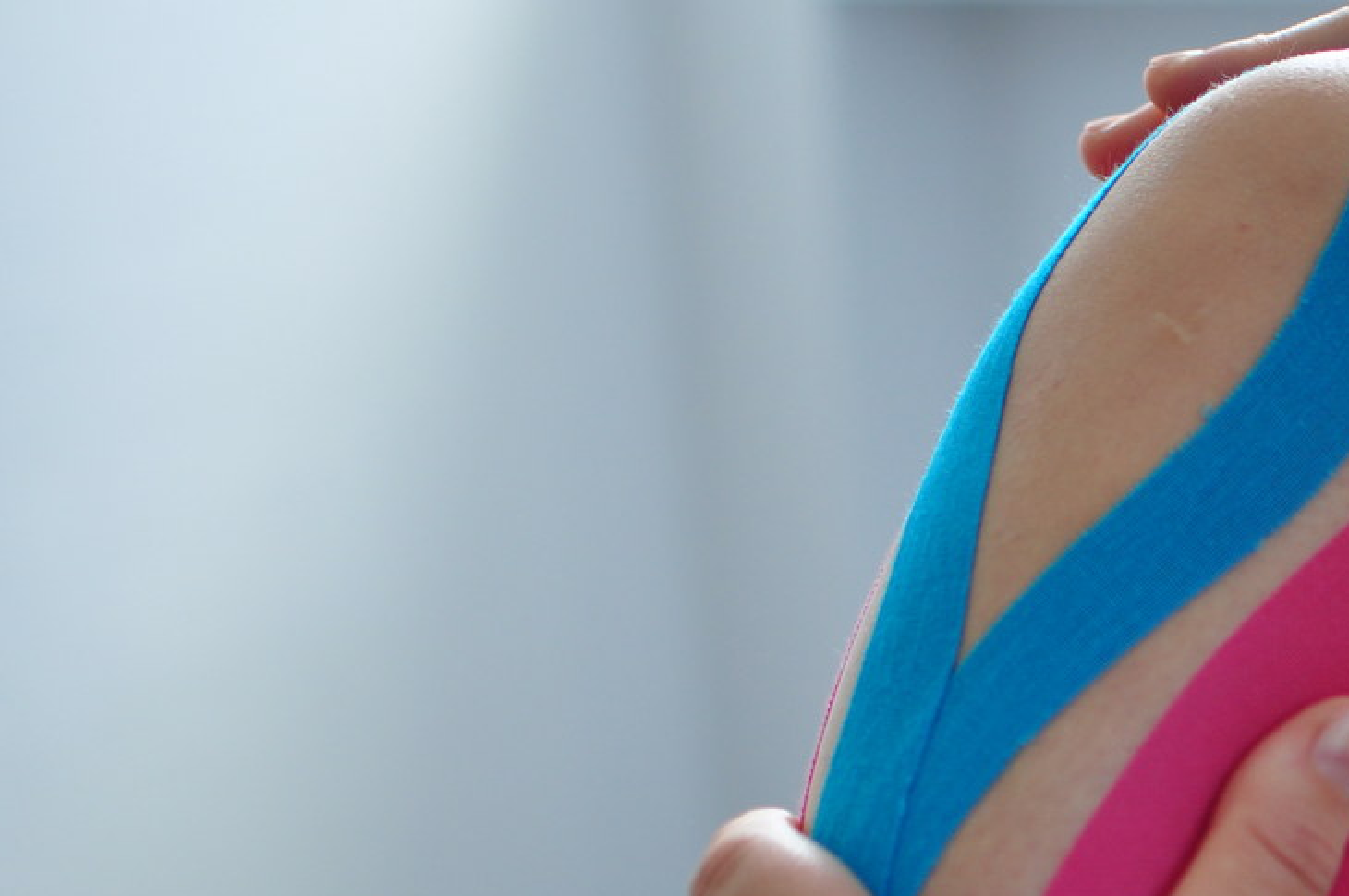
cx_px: 1449
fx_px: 4308
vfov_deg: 11.8
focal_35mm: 115
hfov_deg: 17.3
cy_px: 878
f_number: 2
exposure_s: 1/160
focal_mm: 35
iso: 200
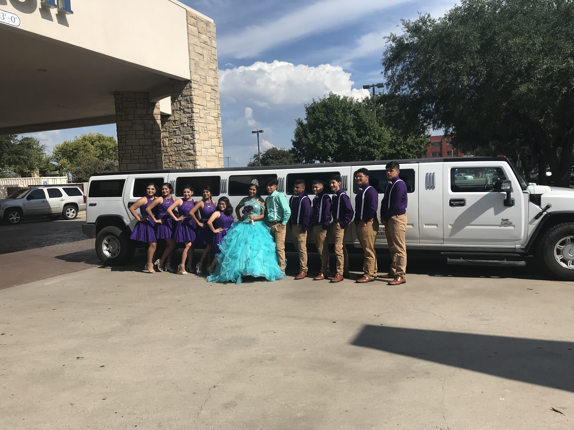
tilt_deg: -3.8
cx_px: 287
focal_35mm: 28
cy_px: 215
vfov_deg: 49.7
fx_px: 464
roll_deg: +2.2
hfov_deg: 63.4
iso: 20
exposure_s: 1/3690
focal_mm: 3.99
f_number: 1.8
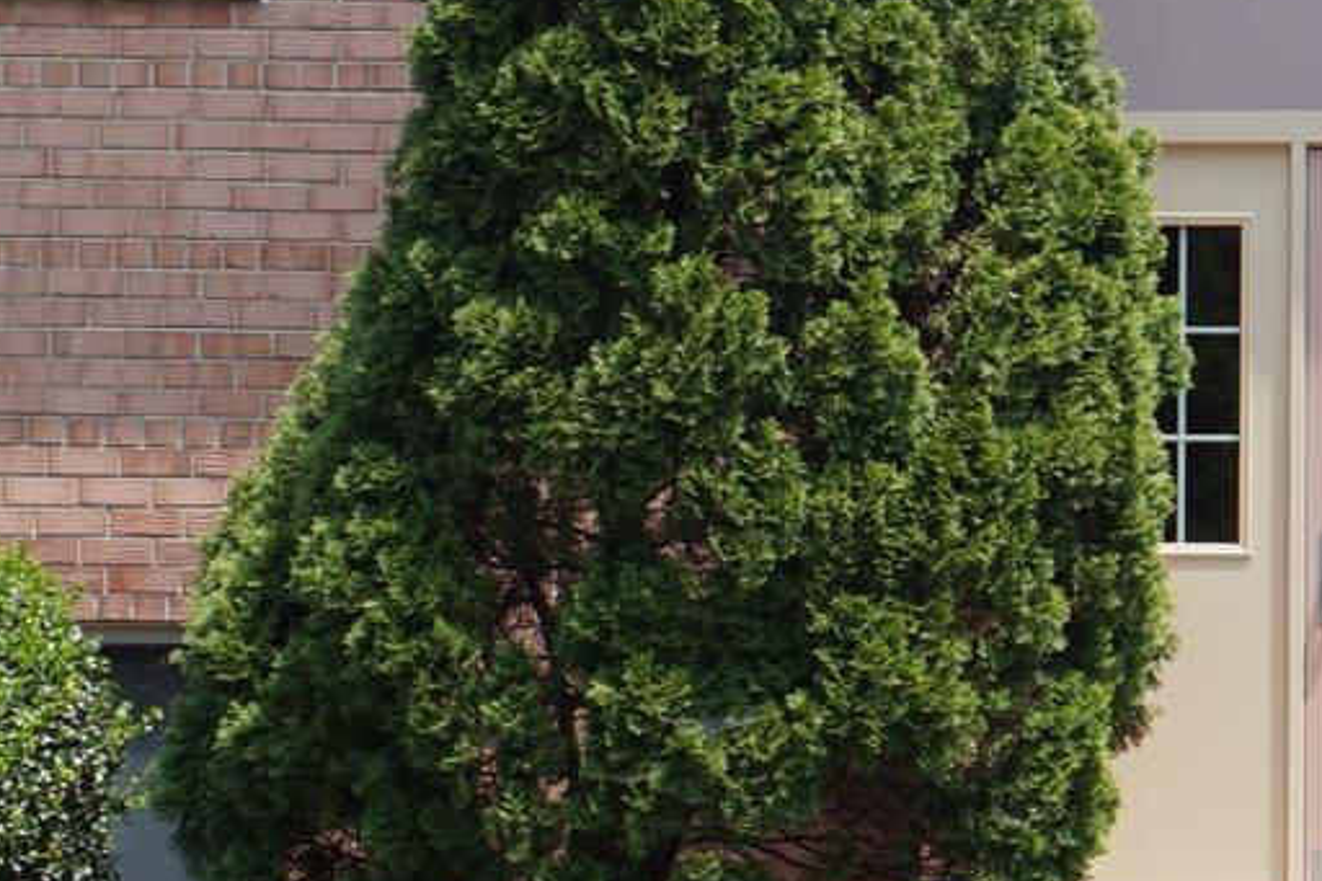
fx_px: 6387
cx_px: 1343
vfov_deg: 7.8
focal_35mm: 174
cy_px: -94
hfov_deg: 11.7
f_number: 8
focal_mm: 29
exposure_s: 1/125
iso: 100
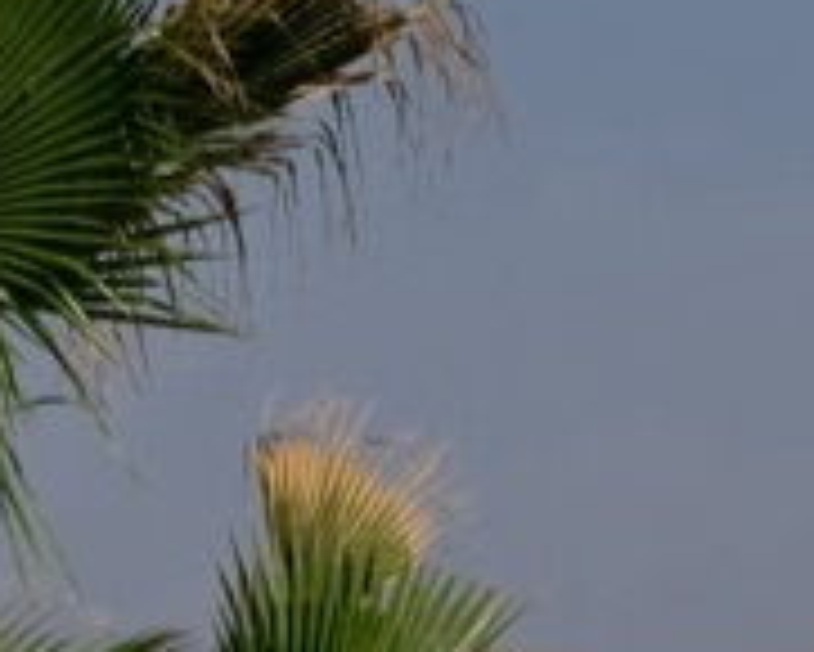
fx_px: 6484
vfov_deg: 5.4
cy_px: 1994
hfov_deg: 7.1
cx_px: -283
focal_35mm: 269
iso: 160
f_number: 5.6
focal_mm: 24.7
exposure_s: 1/1600
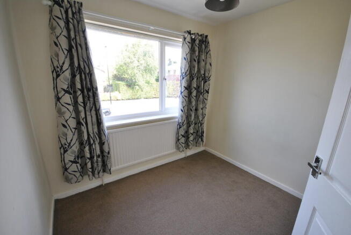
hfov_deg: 100.3
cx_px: 176
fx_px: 146
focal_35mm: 15
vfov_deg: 77.5
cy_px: 118
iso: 200
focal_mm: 10
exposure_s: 1/80
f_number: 4.5
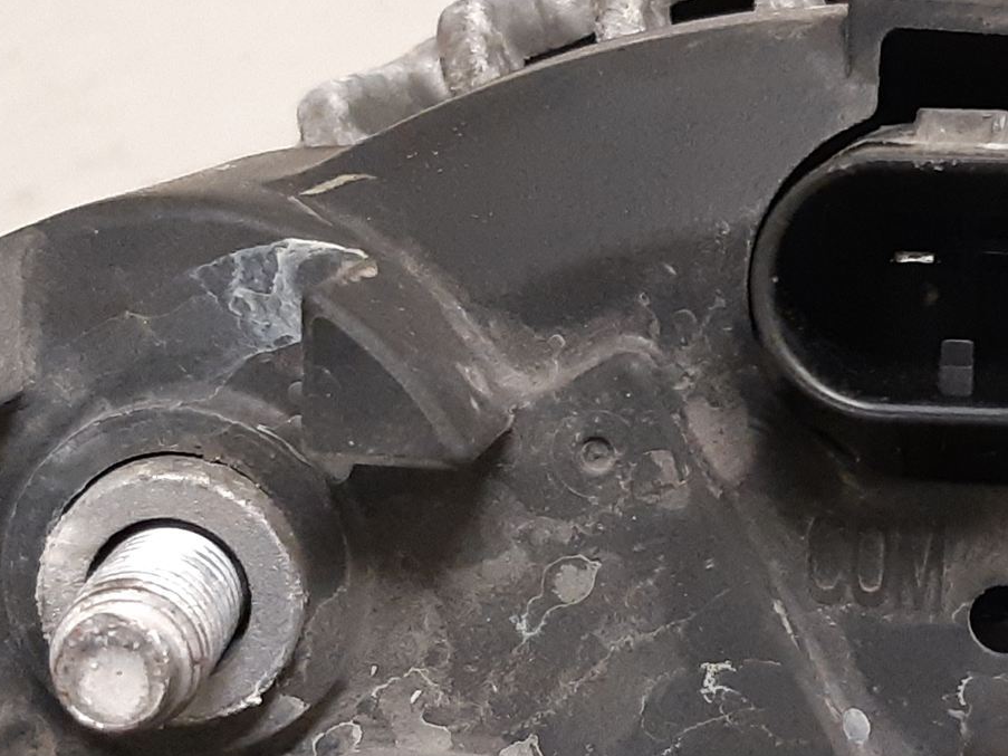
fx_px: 1718
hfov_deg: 31.9
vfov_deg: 24.6
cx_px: 795
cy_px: 534
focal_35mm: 59
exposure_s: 1/50
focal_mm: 3.93
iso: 250
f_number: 1.7
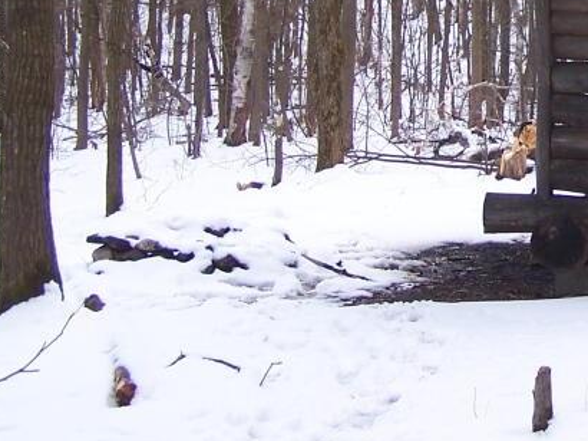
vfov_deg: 15.2
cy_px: -13
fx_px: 1613
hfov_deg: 19.5
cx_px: 706
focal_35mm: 95
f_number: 2.8
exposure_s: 1/160
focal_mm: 6.3
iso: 80
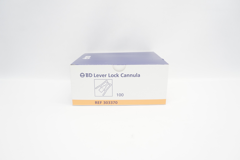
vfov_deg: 47.8
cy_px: 80
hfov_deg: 67.4
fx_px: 180
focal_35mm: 27
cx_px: 120
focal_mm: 18
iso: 800
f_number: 6.3
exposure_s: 1/60
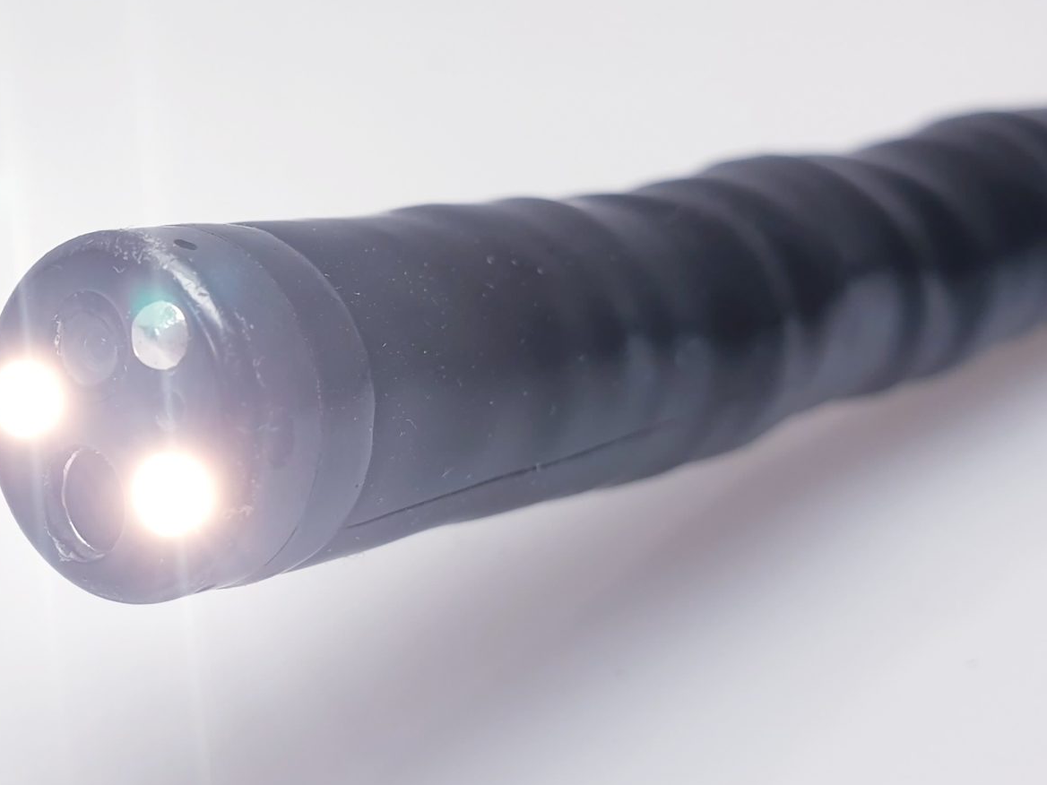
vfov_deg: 25.7
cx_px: 87
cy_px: 379
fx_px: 1724
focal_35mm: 57
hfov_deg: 32.0
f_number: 2.4
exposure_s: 1/100
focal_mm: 4.3
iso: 64
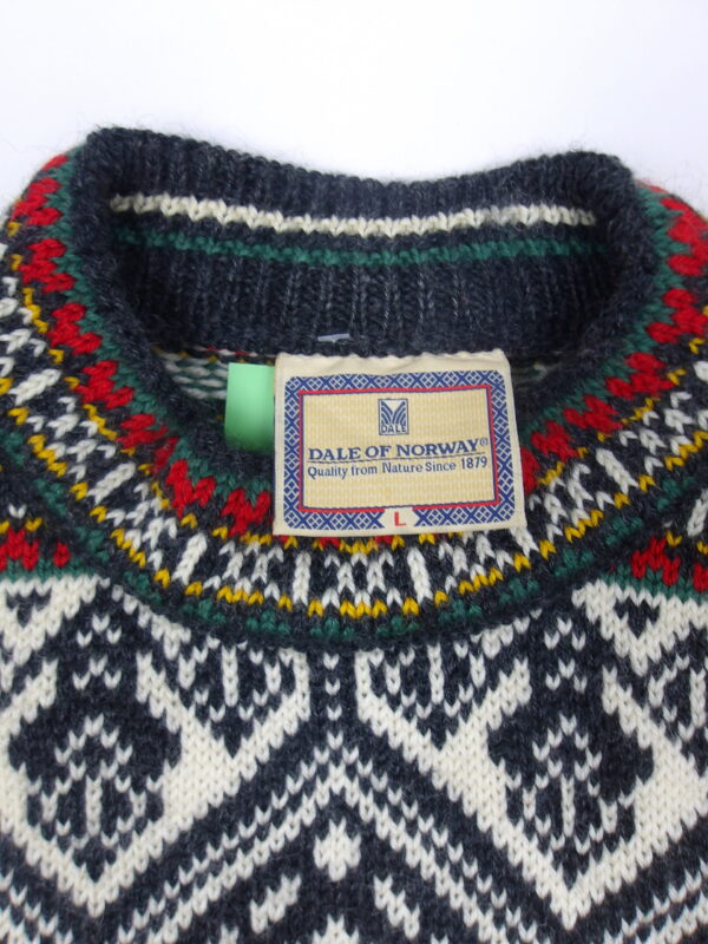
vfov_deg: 65.3
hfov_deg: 51.4
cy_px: 472
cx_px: 354
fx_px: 736
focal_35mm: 27
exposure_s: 1/60
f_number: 3
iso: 141
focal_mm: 4.9
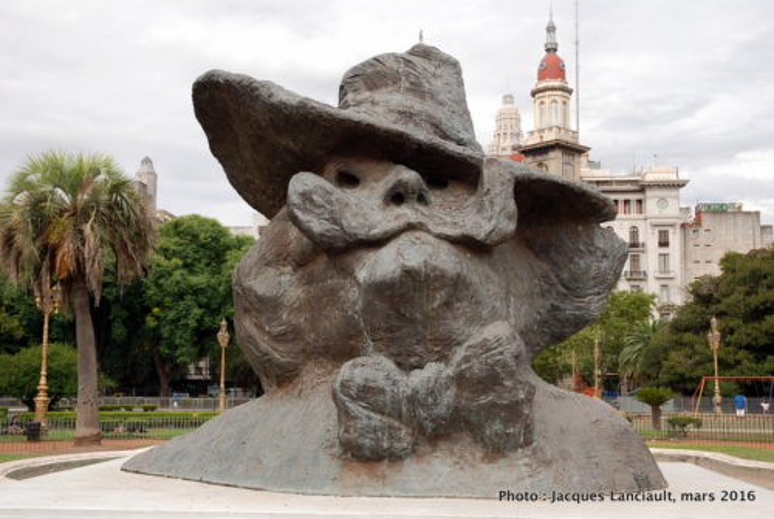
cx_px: 387
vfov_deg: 29.0
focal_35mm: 46
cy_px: 260
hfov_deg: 42.3
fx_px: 1001
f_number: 5.6
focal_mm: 31
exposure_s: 1/200
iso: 100
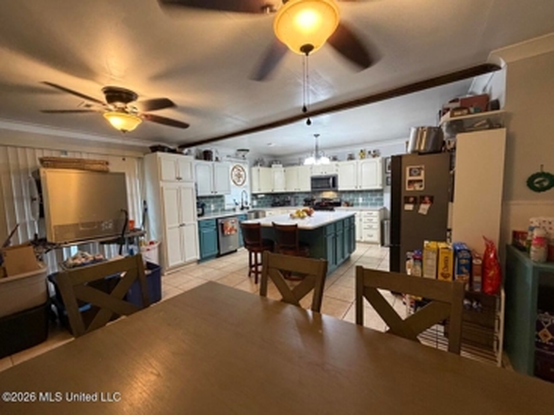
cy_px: 208
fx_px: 224
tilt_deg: -4.6
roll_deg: +1.9
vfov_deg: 85.6
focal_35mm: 14
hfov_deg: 102.1
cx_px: 277
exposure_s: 1/60
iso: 400
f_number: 2.2
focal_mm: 2.22
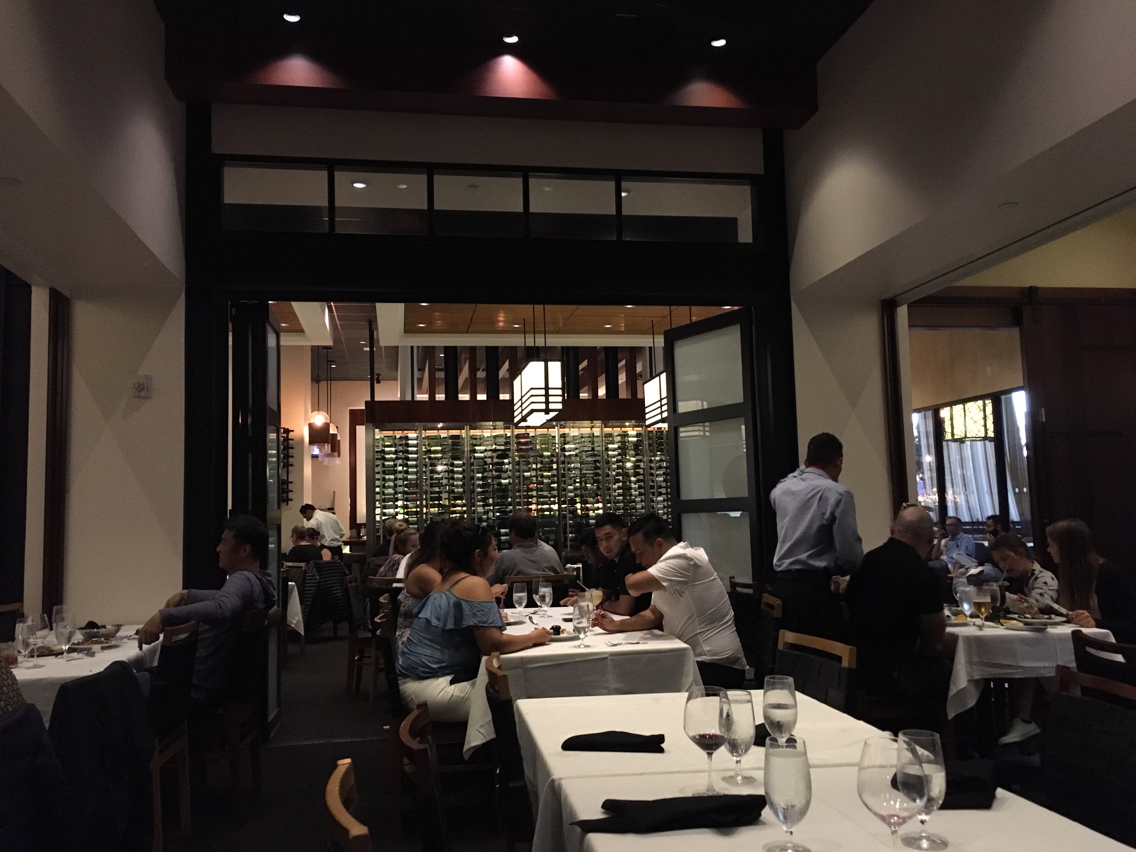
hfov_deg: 61.7
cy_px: 426
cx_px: 568
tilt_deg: +4.1
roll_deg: +1.5
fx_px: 952
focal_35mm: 29
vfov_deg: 48.2
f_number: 2.2
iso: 250
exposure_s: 1/15
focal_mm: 4.15
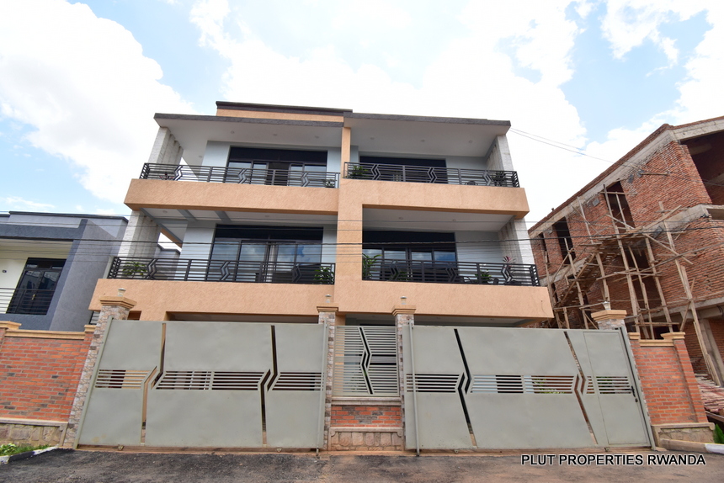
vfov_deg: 77.4
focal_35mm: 15
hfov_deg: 100.4
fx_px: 302
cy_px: 242
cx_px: 362
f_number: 8
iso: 500
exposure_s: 1/500
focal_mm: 10
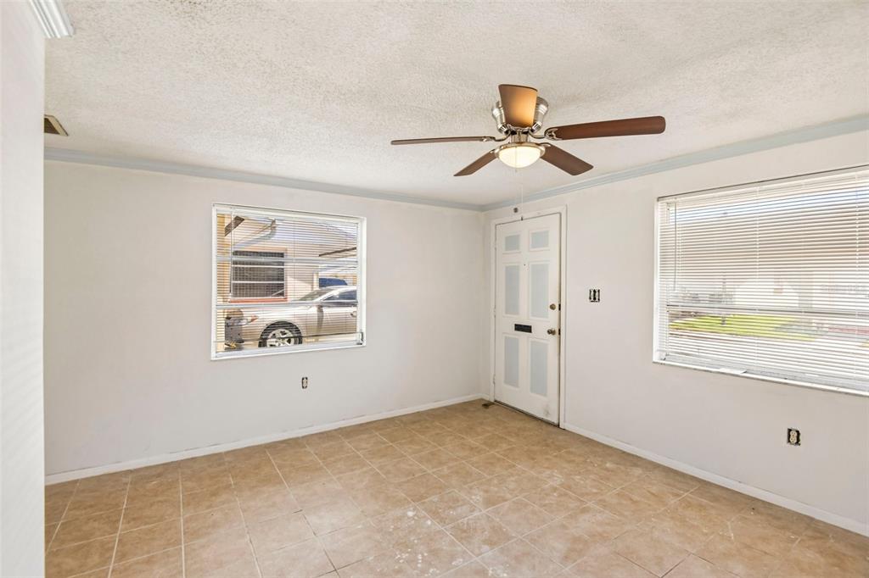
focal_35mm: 16
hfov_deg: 96.8
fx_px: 386
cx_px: 434
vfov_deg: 73.7
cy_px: 289
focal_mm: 16
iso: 400
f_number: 8
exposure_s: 1/200
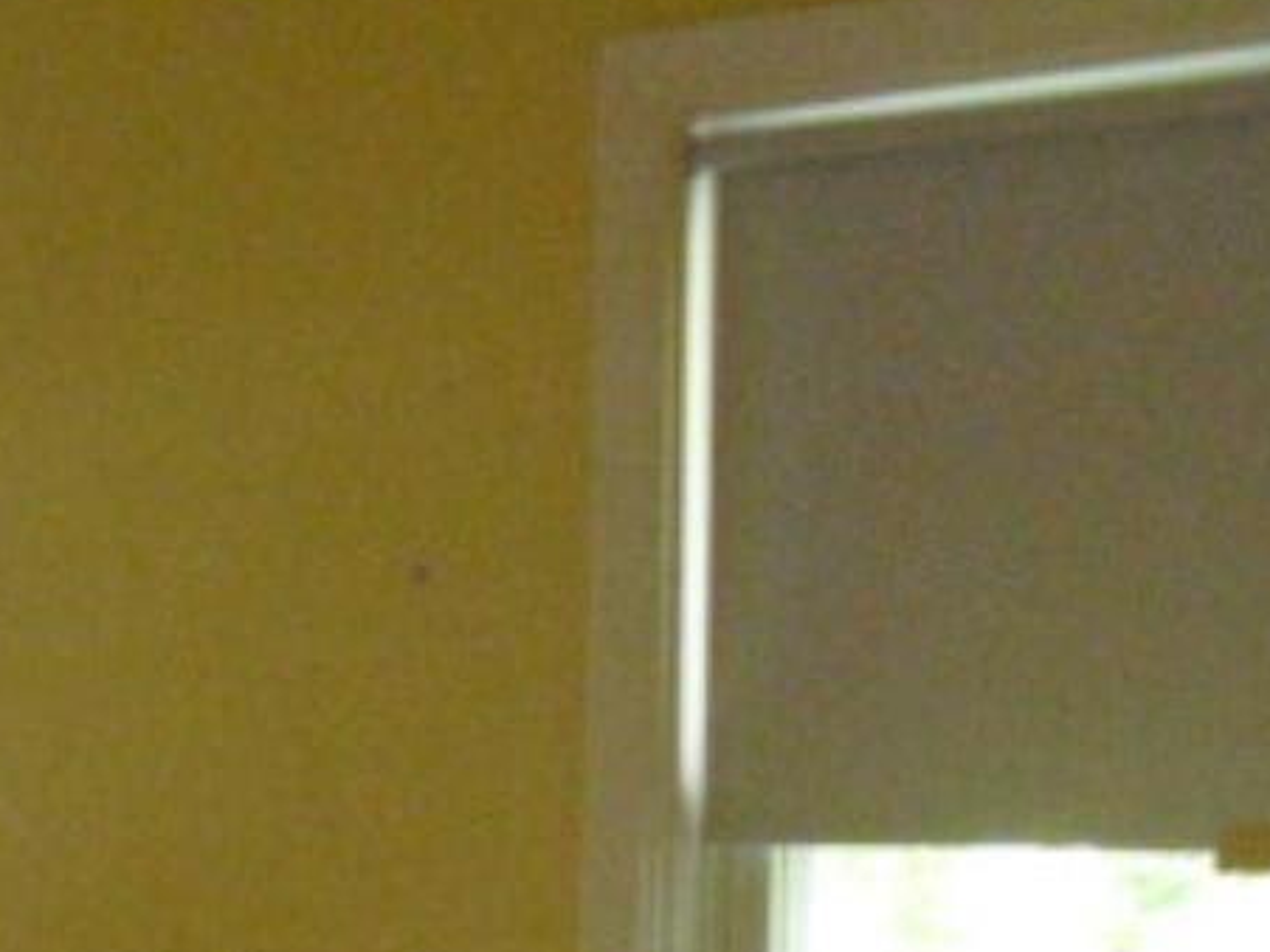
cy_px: 983
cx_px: -701
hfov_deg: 15.6
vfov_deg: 12.7
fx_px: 4218
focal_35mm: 115
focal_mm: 6.3
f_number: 3.1
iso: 800
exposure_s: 1/80
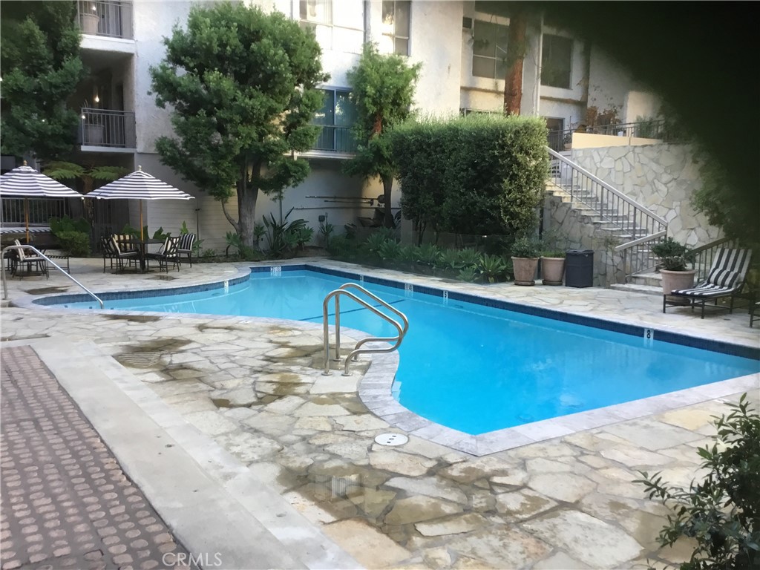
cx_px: 380
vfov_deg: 45.4
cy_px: 285
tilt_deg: -5.5
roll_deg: +0.1
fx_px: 681
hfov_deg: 58.4
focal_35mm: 31
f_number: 2.4
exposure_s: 1/30
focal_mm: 3.3
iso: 25
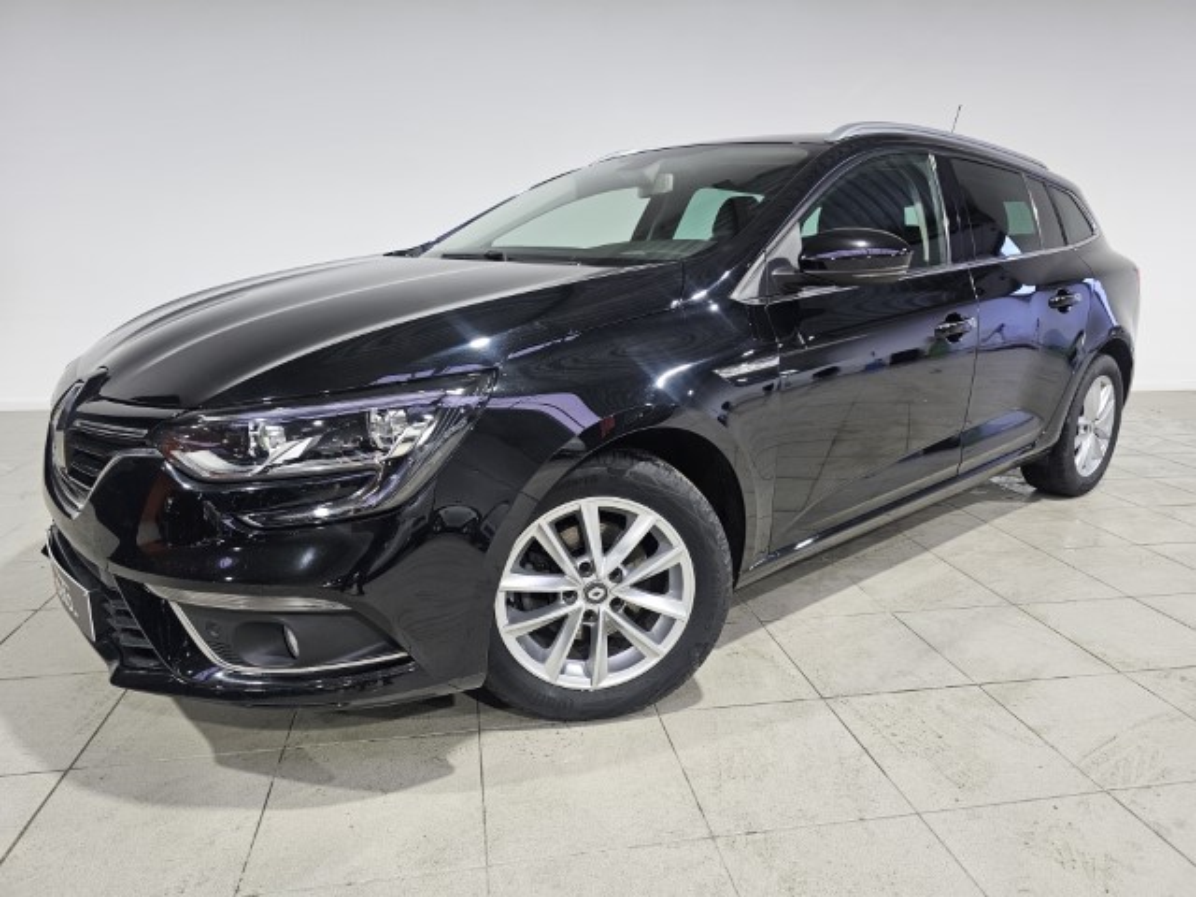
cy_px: 448
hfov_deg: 73.9
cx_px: 598
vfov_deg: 58.9
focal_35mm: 23
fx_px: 795
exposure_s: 1/120
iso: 200
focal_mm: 6.3
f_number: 1.7
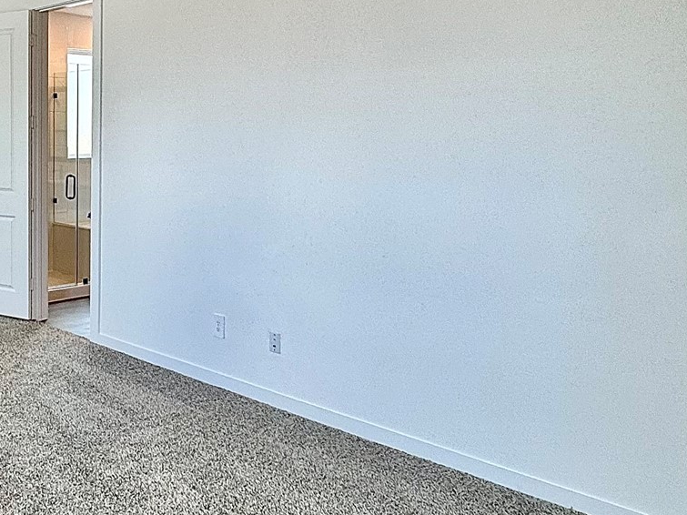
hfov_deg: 44.2
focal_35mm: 38
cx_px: 57
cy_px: 202
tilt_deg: -6.7
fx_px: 754
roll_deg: -0.4
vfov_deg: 37.5
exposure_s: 1/120
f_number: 2.2
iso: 80
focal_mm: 2.22
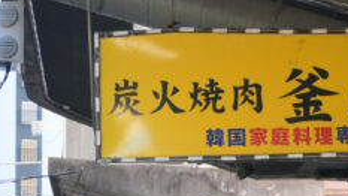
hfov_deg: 10.8
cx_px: 127
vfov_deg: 6.0
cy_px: 272
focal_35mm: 200
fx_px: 1848
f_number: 4.8
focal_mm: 29
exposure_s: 1/80
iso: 100
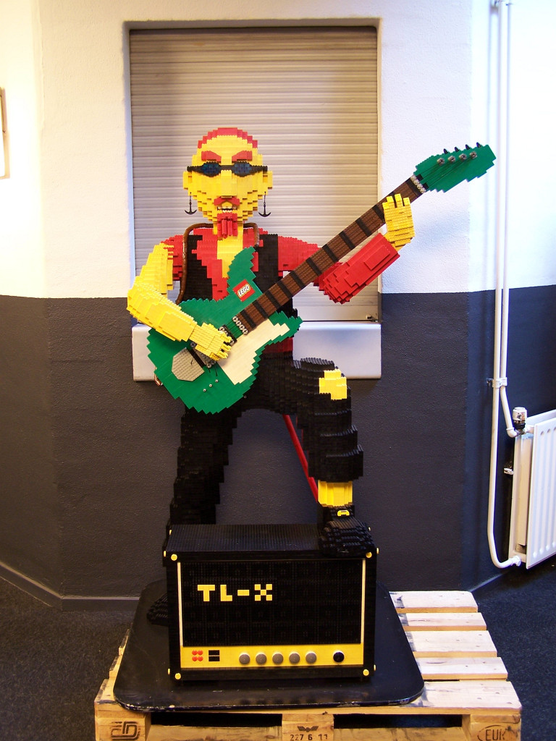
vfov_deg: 49.0
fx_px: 814
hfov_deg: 37.7
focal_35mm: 38
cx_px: 278
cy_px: 370
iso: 80
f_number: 2.8
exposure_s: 1/2
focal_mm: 6.3
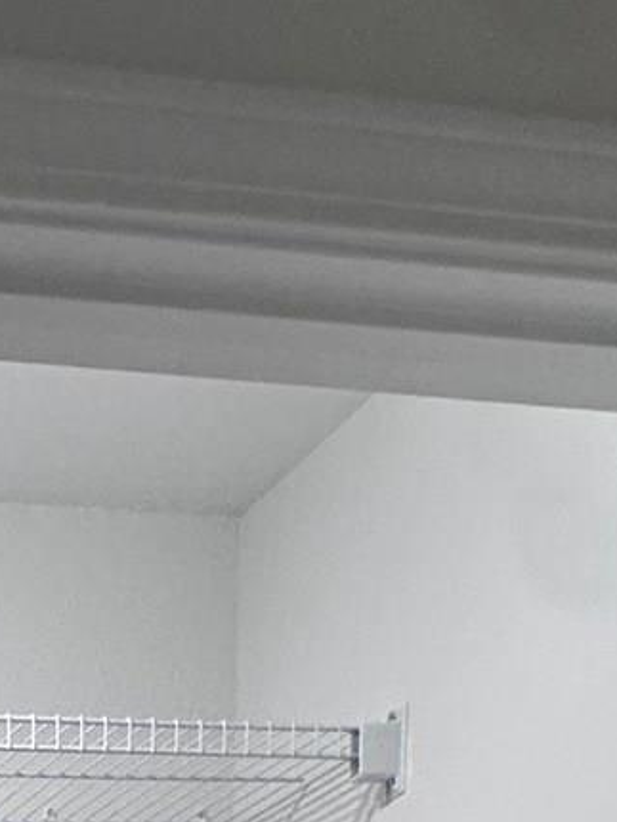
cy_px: 1741
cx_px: -394
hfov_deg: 17.1
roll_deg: +2.1
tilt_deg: -10.2
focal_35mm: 75
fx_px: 1781
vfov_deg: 17.0
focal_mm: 2.22
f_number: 2.2
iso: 160
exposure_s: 1/120
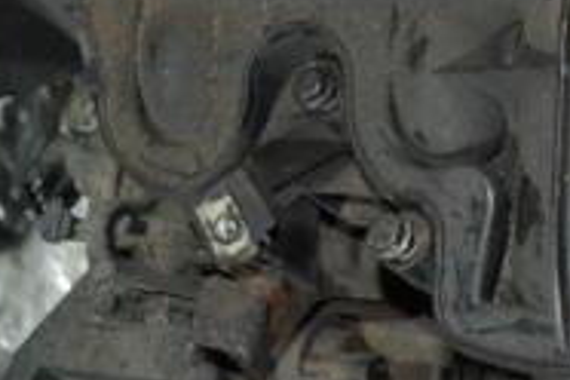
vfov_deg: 10.7
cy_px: -98
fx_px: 1995
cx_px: 745
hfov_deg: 15.5
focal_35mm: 126
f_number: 4.2
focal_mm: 26
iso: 2500
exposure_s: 1/60
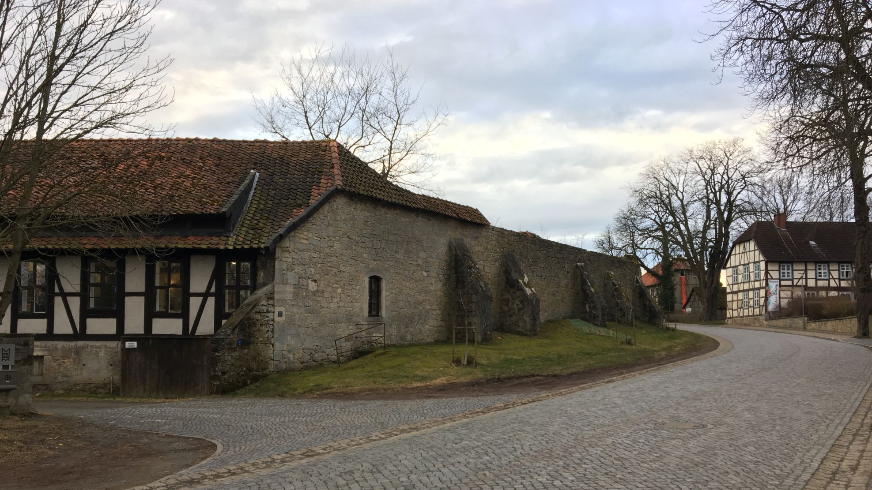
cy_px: 297
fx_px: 740
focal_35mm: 32
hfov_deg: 61.0
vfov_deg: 36.5
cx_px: 432
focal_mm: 4.15
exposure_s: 1/100
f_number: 2.2
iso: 32
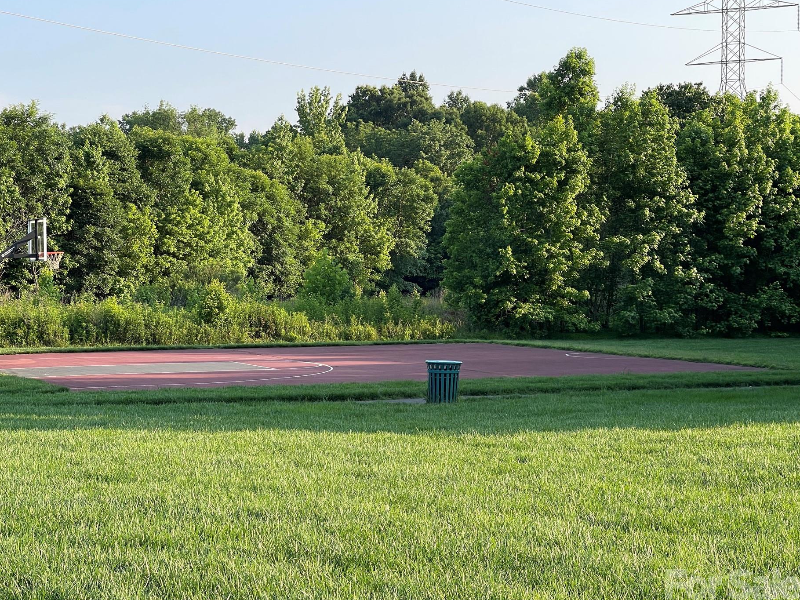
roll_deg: +0.7
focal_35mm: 72
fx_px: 1664
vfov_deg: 20.4
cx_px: 355
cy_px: 318
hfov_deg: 27.0
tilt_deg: -2.0
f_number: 2.2
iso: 20
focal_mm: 7.5
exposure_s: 1/326
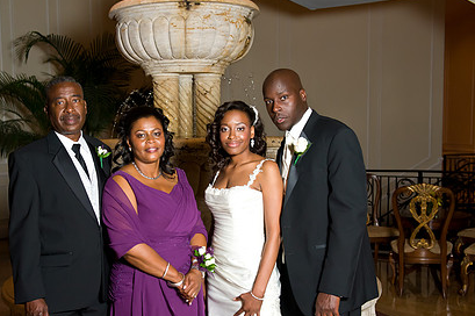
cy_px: 192
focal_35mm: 51
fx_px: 672
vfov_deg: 26.4
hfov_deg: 38.7
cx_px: 180
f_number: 4
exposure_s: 1/125
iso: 1600
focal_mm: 36
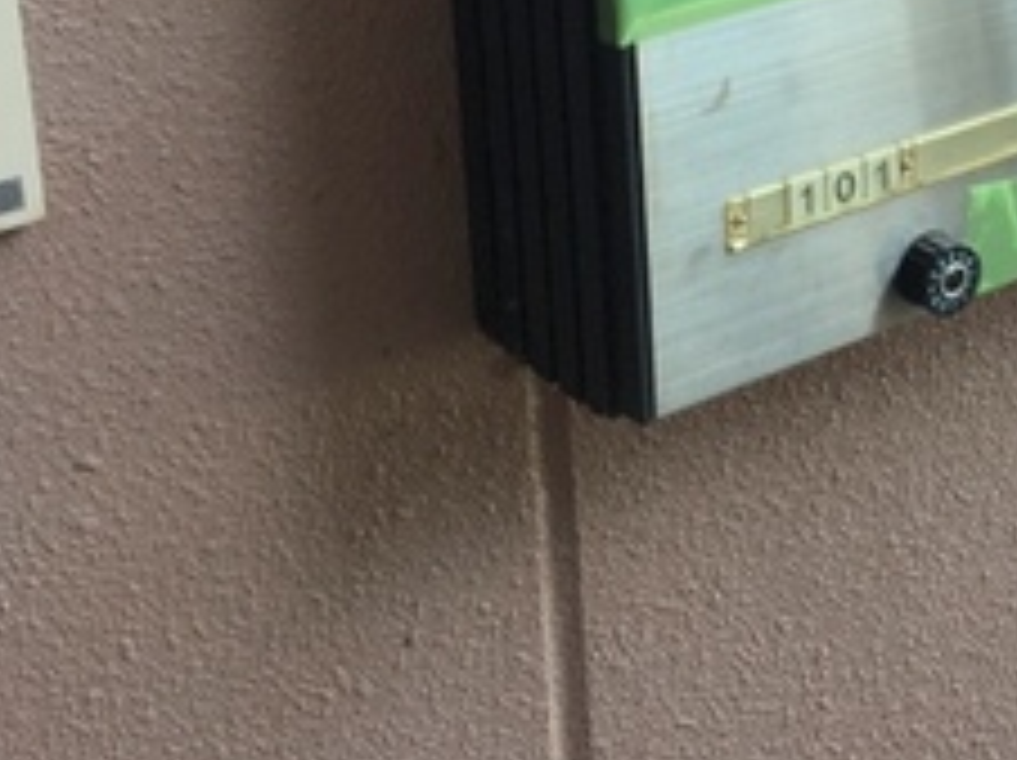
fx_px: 2260
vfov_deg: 18.2
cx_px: 958
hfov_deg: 24.5
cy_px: -121
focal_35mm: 77
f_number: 2.2
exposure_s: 1/60
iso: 32
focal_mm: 4.15
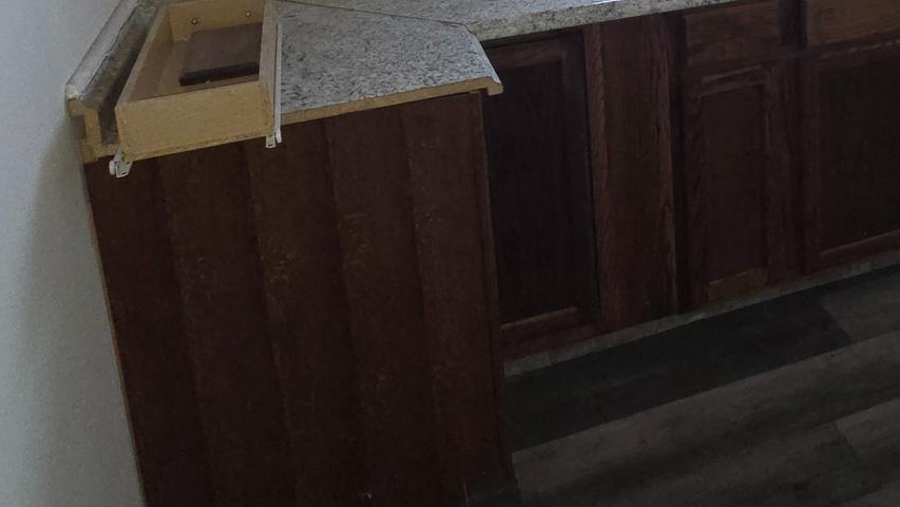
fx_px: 811
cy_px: -118
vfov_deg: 29.3
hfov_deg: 56.1
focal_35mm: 34
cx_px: 634
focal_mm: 2.2
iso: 250
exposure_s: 1/60
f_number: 2.2
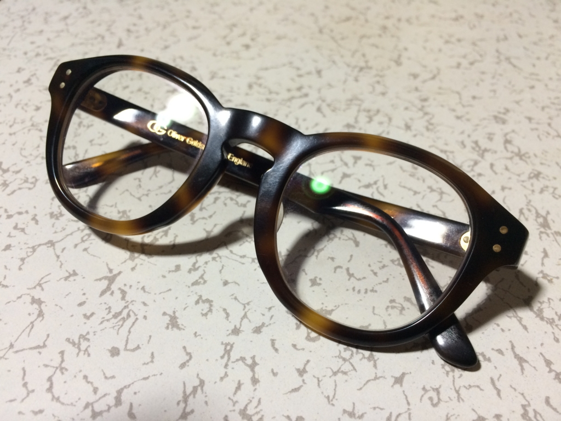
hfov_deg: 61.7
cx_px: 280
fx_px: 470
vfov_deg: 48.2
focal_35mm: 29
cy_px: 210
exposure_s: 1/30
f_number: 2.2
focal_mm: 4.15
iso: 64
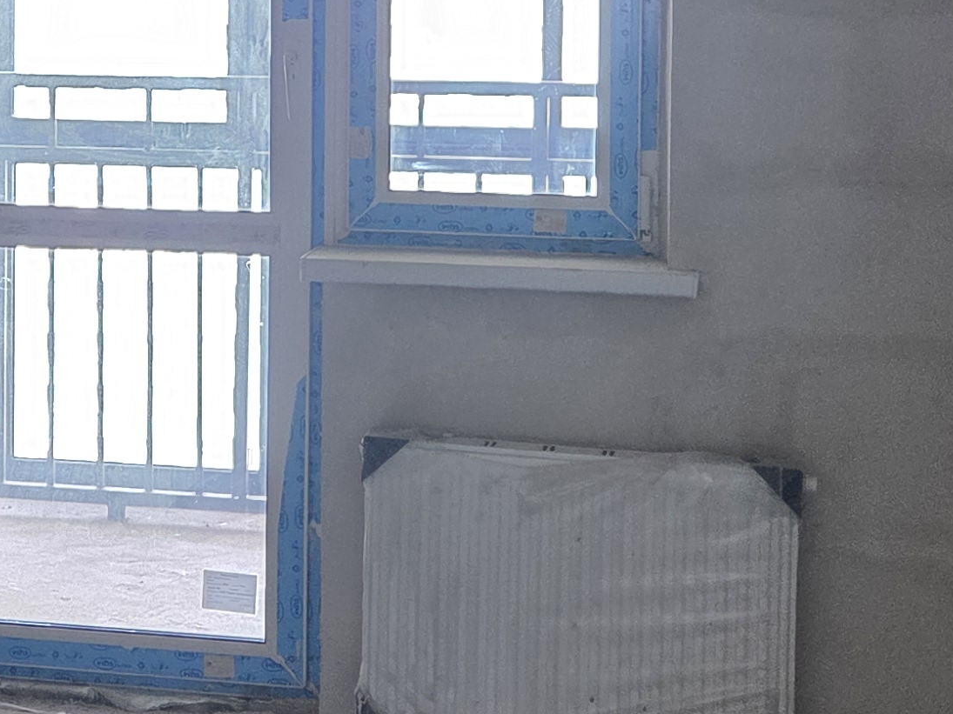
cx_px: 150
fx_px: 2312
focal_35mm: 84
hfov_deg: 22.9
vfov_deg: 17.3
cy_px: 57
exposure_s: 1/100
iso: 200
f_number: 1.8
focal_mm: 5.4
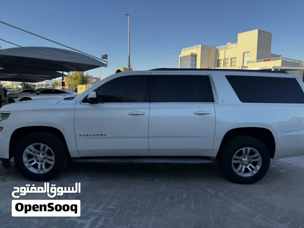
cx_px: 152
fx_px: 211
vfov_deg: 56.8
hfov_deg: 71.6
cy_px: 114
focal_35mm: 24
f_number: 1.78
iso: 80
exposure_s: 1/1456
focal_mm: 6.76
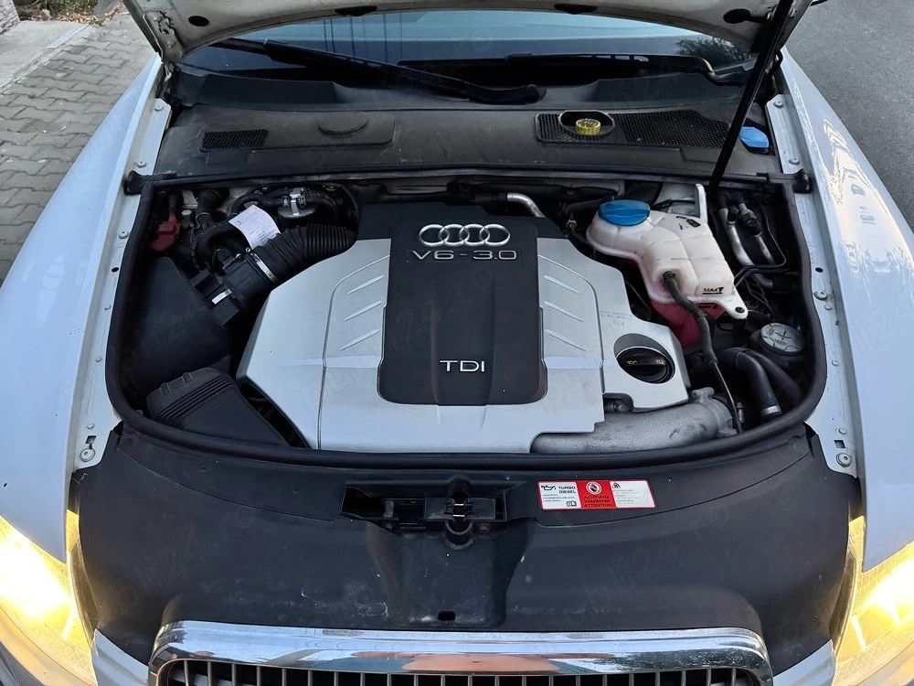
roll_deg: -0.8
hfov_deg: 71.6
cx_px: 457
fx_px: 634
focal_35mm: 24
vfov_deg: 56.8
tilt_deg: -40.7
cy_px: 343
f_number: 1.78
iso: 1250
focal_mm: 6.76
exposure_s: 1/29
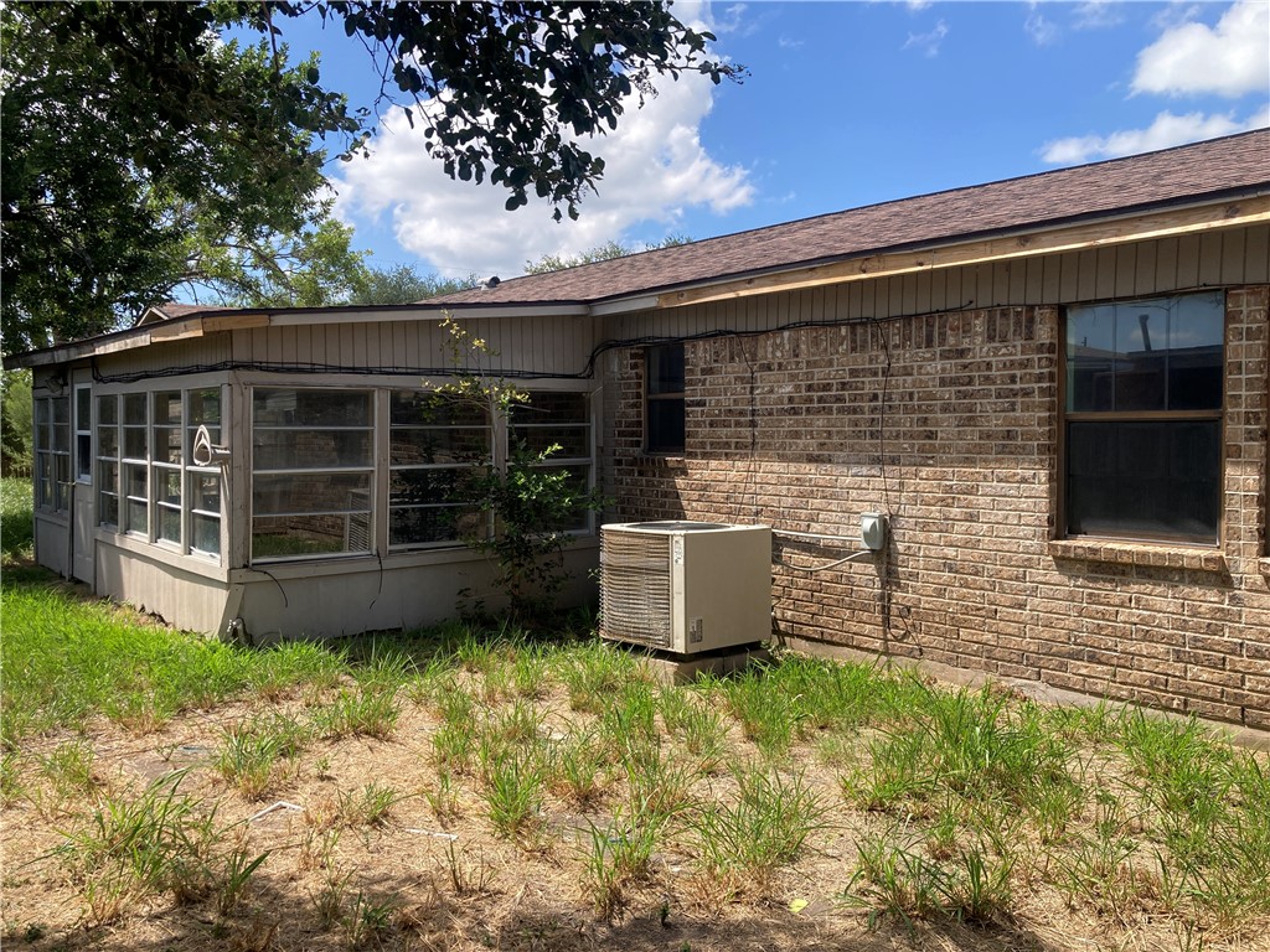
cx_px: 635
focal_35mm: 28
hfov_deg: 63.4
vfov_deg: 49.7
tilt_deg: -0.5
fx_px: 1027
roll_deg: -0.2
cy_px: 476
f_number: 1.8
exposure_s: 1/1312
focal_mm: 3.99
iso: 20
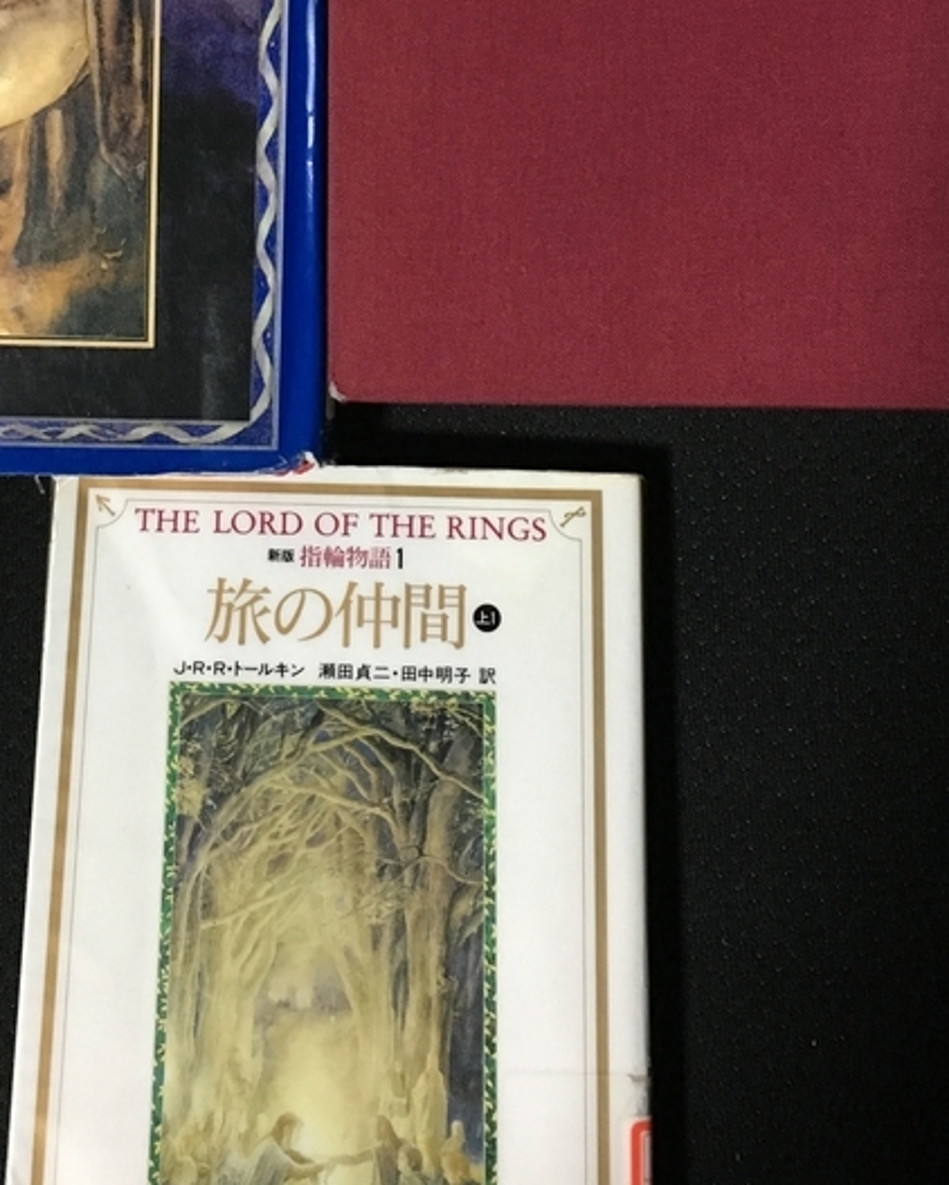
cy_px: 263
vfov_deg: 33.3
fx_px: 1930
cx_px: 299
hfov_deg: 27.4
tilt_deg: -80.5
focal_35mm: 55
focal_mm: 4.15
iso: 200
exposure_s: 1/24
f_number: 2.2
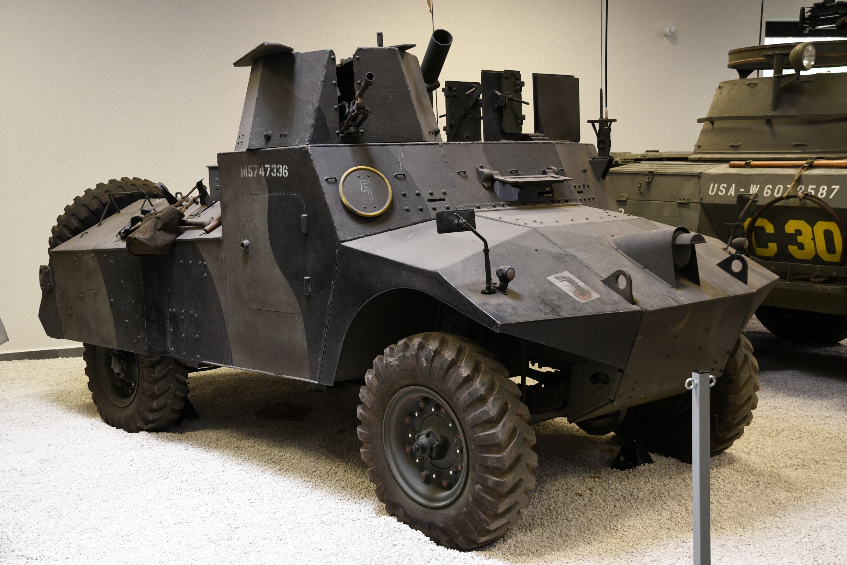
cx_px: 424
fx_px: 1059
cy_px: 282
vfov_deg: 29.9
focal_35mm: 45
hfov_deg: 43.6
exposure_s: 1/60
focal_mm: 30
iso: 800
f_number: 4
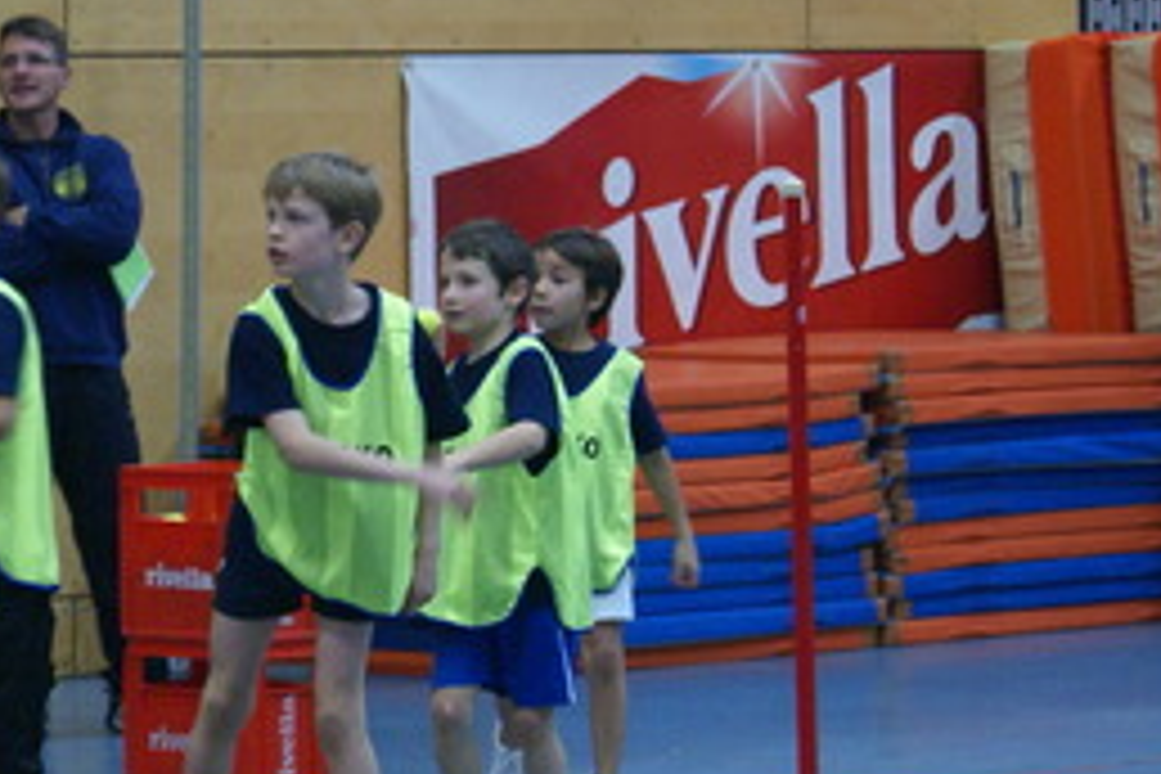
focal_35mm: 220
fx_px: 7094
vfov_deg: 6.2
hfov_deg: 9.3
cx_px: 328
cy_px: 135
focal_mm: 70
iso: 800
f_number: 5.6
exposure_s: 1/40
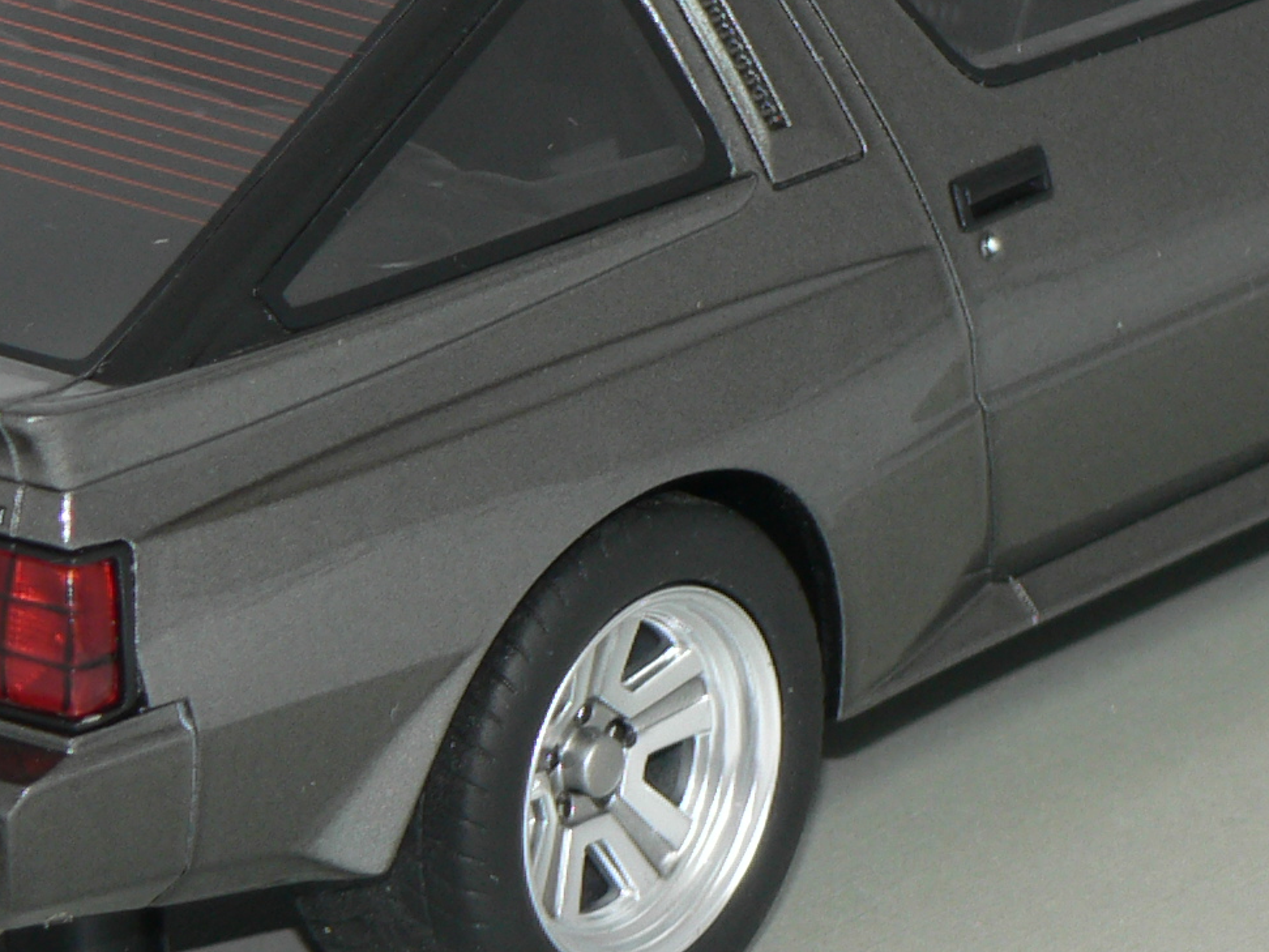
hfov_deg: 7.2
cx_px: 557
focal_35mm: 274
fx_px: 10045
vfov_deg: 5.4
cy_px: 232
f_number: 3.2
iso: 80
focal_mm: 17.3
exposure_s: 1/60
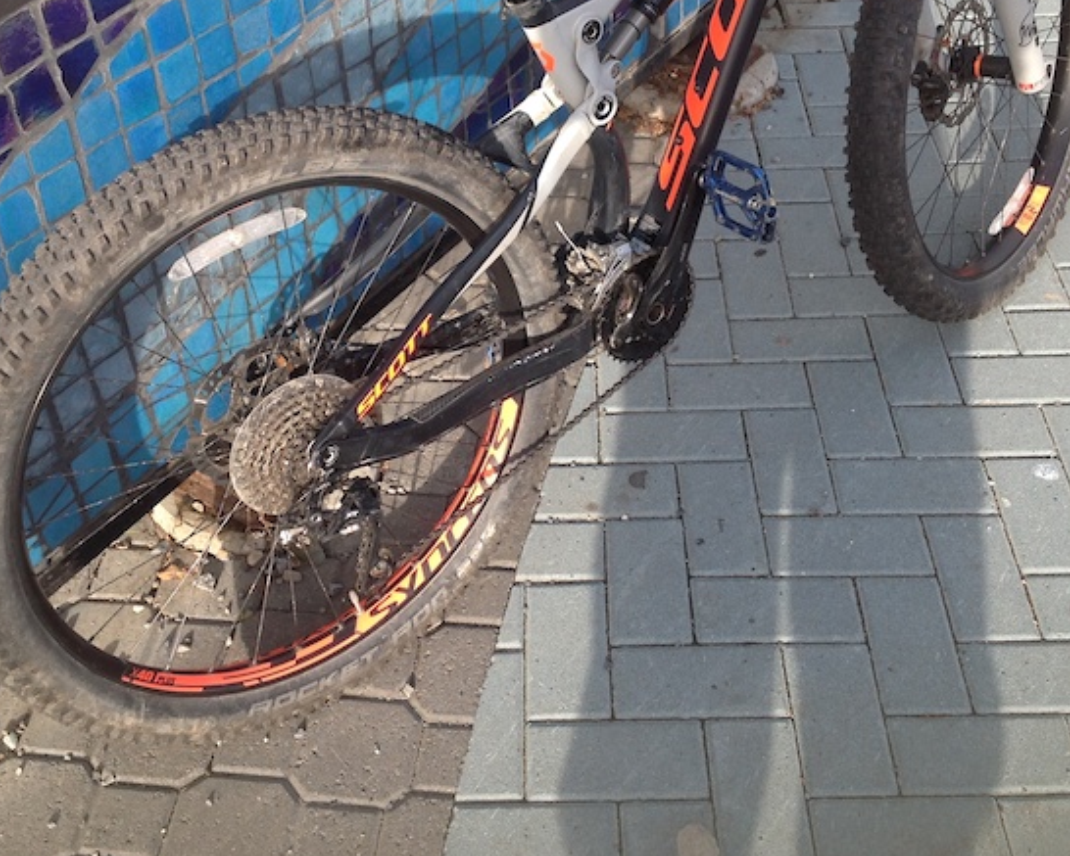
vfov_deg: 30.1
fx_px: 1584
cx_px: 511
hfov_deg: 37.3
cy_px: 306
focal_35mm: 50
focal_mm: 4.28
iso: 50
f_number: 2.4
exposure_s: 1/465
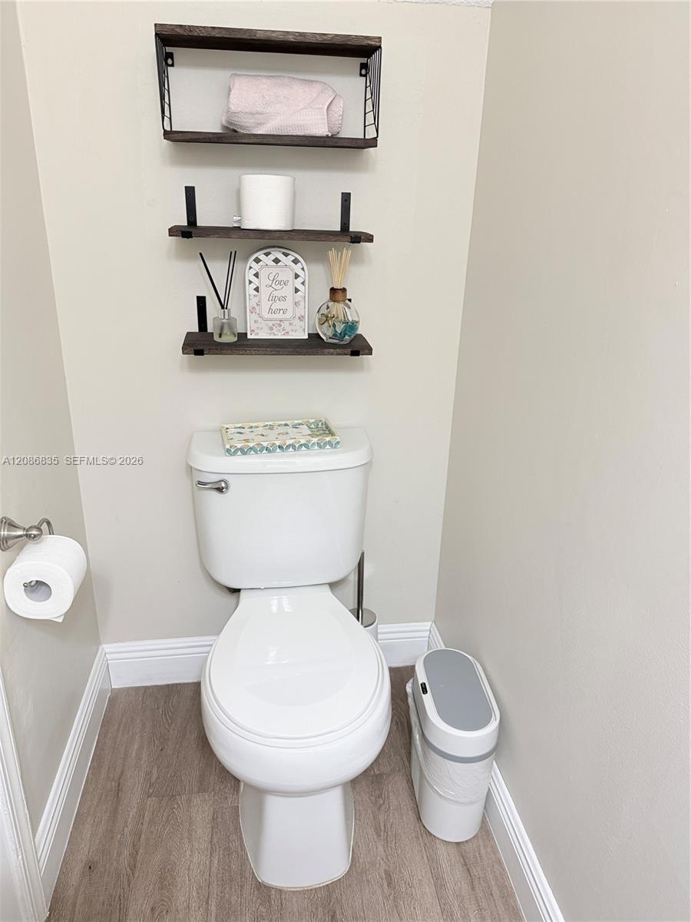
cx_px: 346
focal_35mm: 24
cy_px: 461
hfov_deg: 56.8
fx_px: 639
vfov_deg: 71.6
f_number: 1.78
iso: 200
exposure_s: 1/60
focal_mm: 6.76
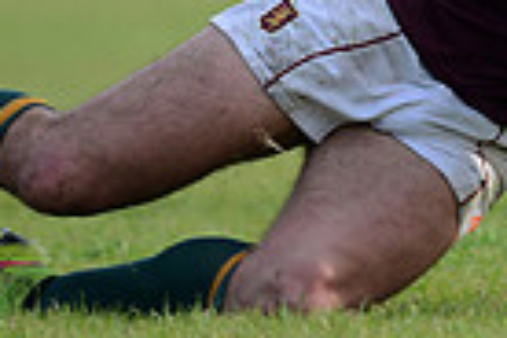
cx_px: 786
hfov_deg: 1.2
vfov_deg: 0.8
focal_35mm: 1763
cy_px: -325
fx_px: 24827
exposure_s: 1/1000
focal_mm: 420
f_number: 4
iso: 400
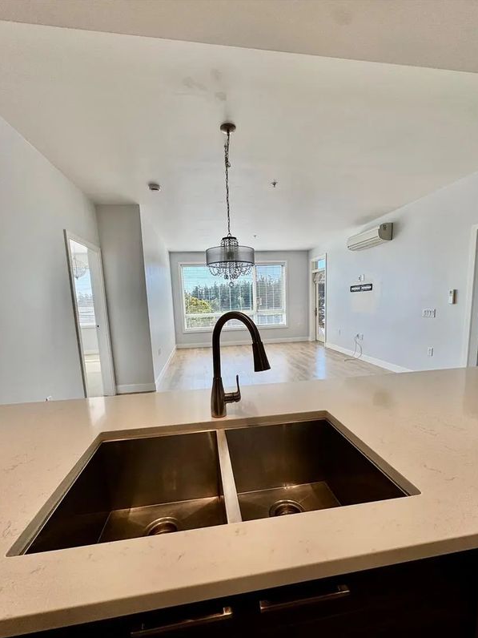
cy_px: 340
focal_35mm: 15
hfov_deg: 81.7
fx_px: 276
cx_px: 242
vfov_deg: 98.0
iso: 40
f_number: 2.2
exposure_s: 1/351
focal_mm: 2.22
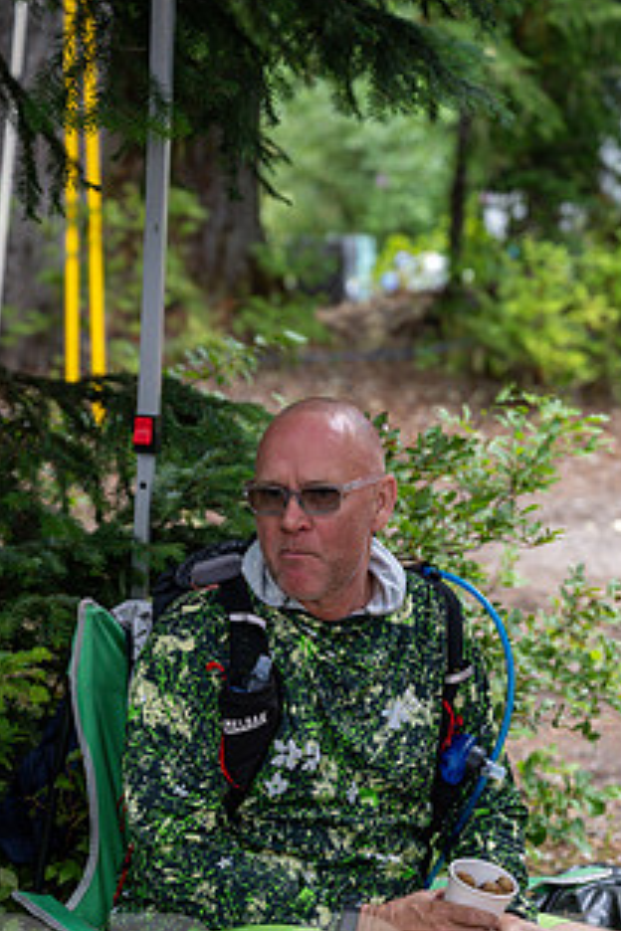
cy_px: 555
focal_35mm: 101
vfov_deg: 20.2
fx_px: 2613
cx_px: 370
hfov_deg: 13.5
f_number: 3.5
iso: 1250
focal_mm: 70
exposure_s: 1/400
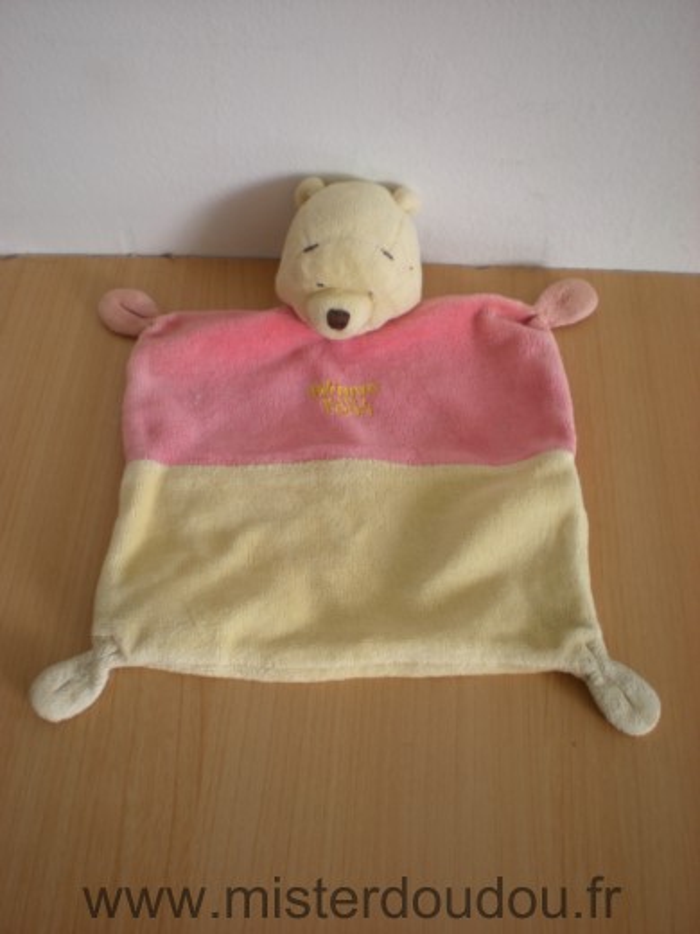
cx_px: 350
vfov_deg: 49.0
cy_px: 467
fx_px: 1025
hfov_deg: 37.7
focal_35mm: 38
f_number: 3.1
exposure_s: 1/57.2
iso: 64
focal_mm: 6.3
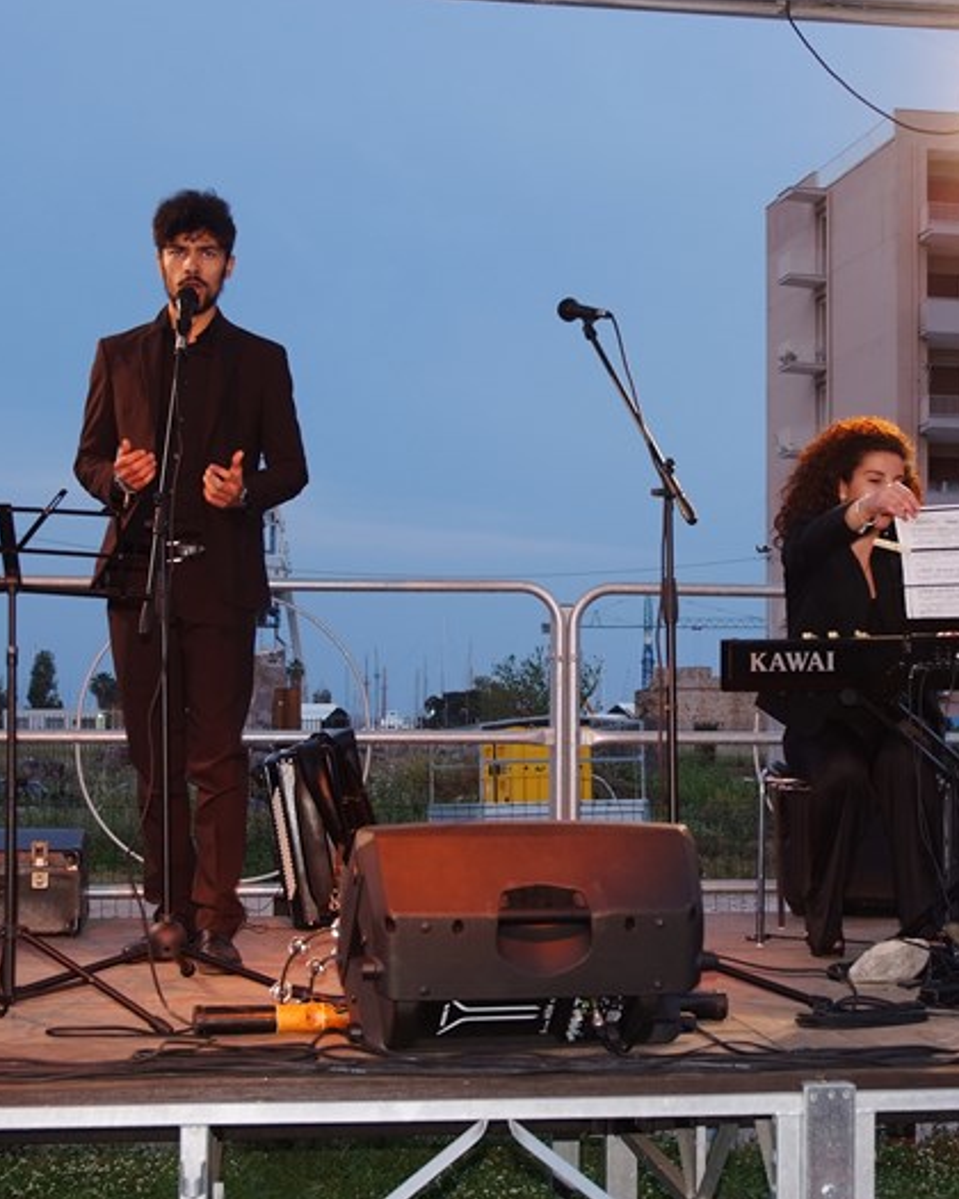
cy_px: 606
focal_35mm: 63
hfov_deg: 24.1
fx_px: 2235
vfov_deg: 30.0
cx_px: 607
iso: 320
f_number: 4.5
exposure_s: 1/30
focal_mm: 29
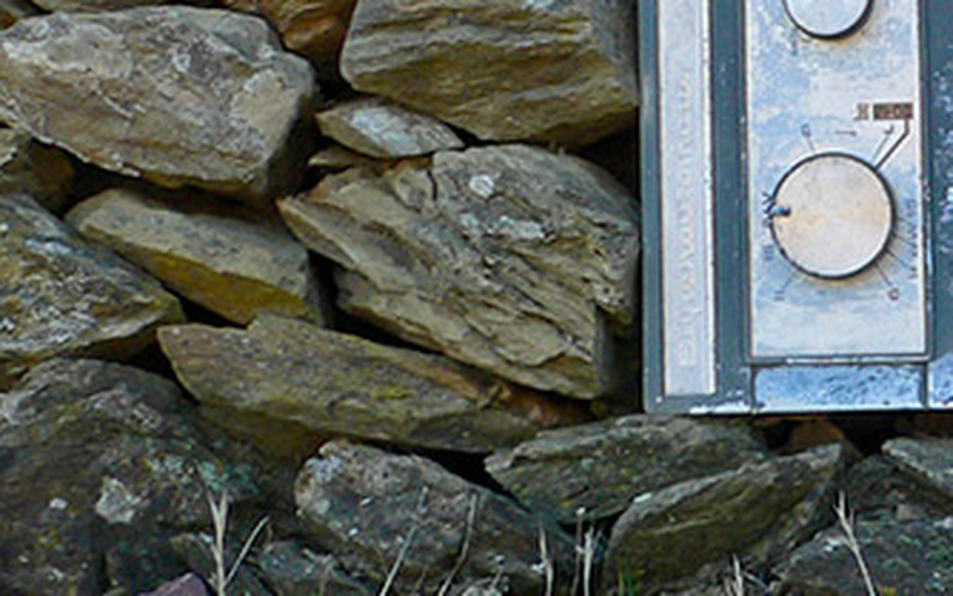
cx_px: 1492
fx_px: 3559
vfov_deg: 9.4
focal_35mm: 137
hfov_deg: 14.1
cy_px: -220
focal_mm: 6
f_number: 3.3
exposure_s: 1/125
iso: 80
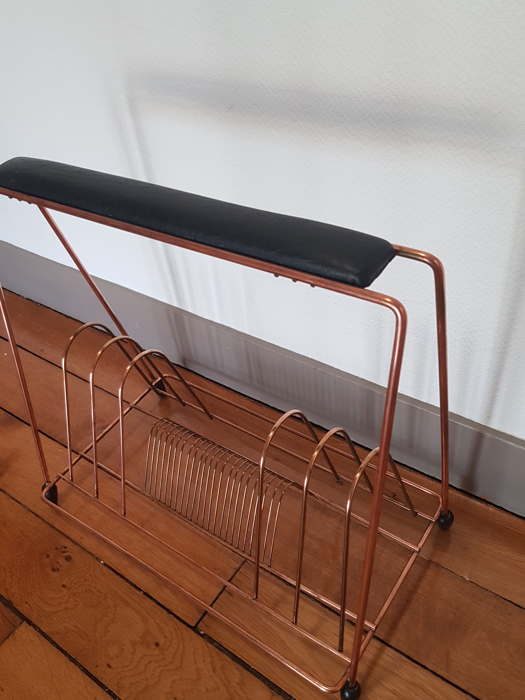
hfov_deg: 46.7
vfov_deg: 59.9
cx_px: 225
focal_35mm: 30
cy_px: 364
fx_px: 607
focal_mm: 4.2
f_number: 1.7
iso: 125
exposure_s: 1/50
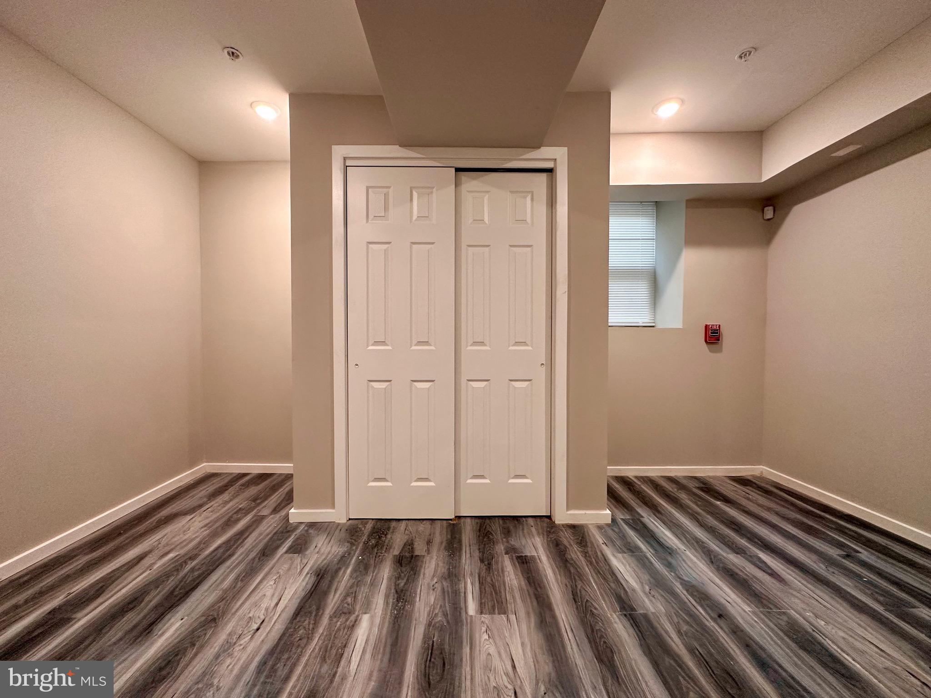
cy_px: 349
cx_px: 466
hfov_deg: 102.1
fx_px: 377
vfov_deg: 85.7
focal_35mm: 14
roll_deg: -0.2
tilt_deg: -3.0
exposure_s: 1/60
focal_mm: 2.22
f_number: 2.2
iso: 200
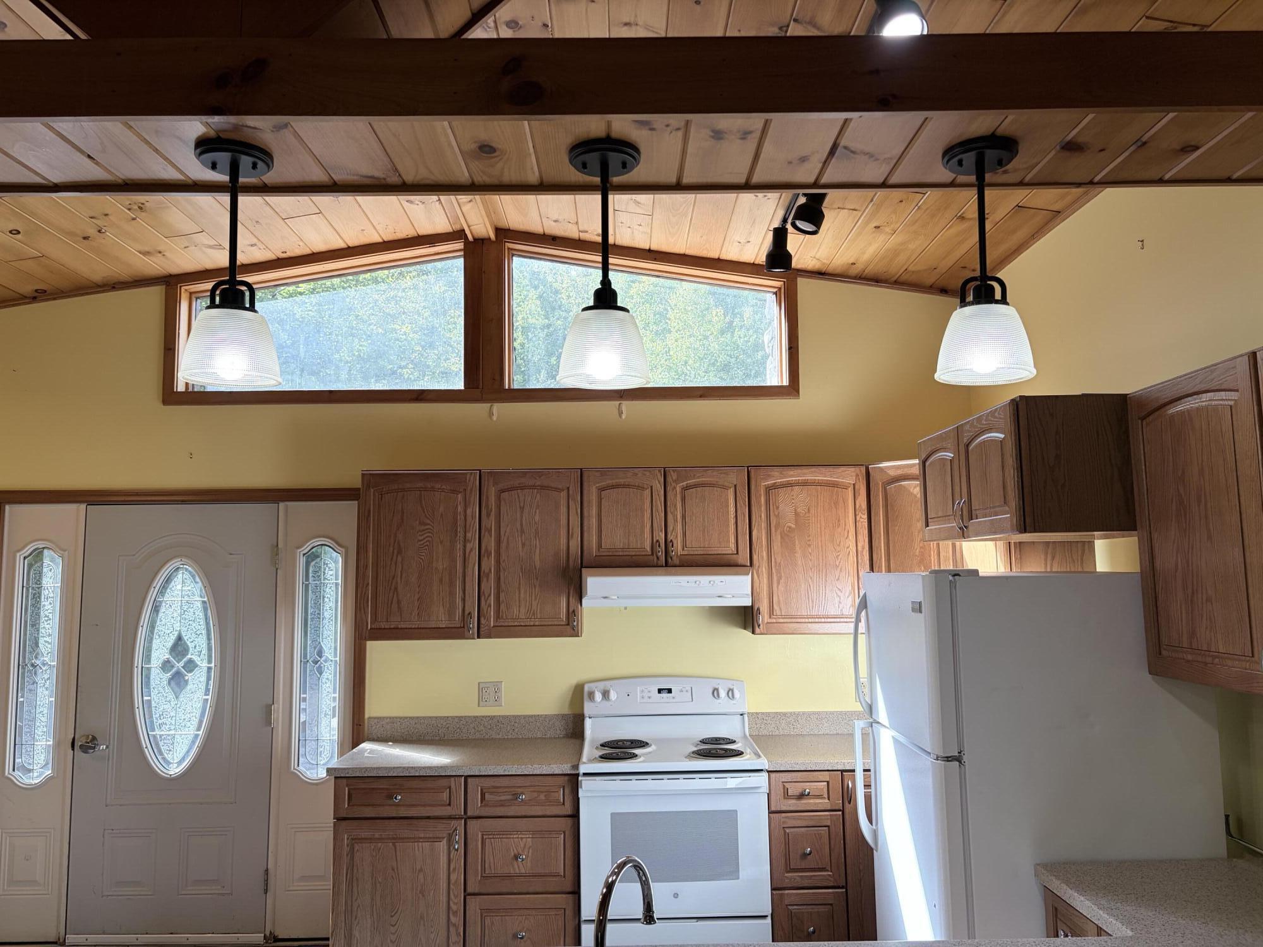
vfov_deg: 53.1
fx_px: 949
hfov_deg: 67.3
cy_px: 474
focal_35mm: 26
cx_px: 632
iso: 40
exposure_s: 1/162
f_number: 1.6
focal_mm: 5.96
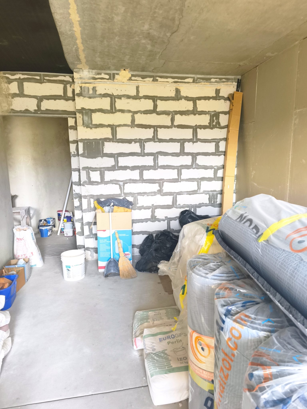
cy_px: 204
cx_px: 154
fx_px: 272
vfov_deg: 73.9
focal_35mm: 23
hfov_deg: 58.9
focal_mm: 5.35
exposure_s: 1/50
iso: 250
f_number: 1.7
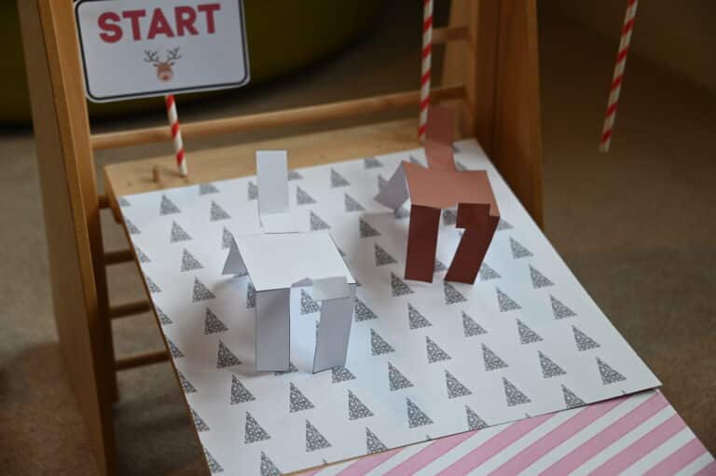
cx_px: 358
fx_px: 1292
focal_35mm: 65
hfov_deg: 31.0
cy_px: 238
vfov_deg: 20.9
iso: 1600
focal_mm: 65
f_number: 4.8
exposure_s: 1/125
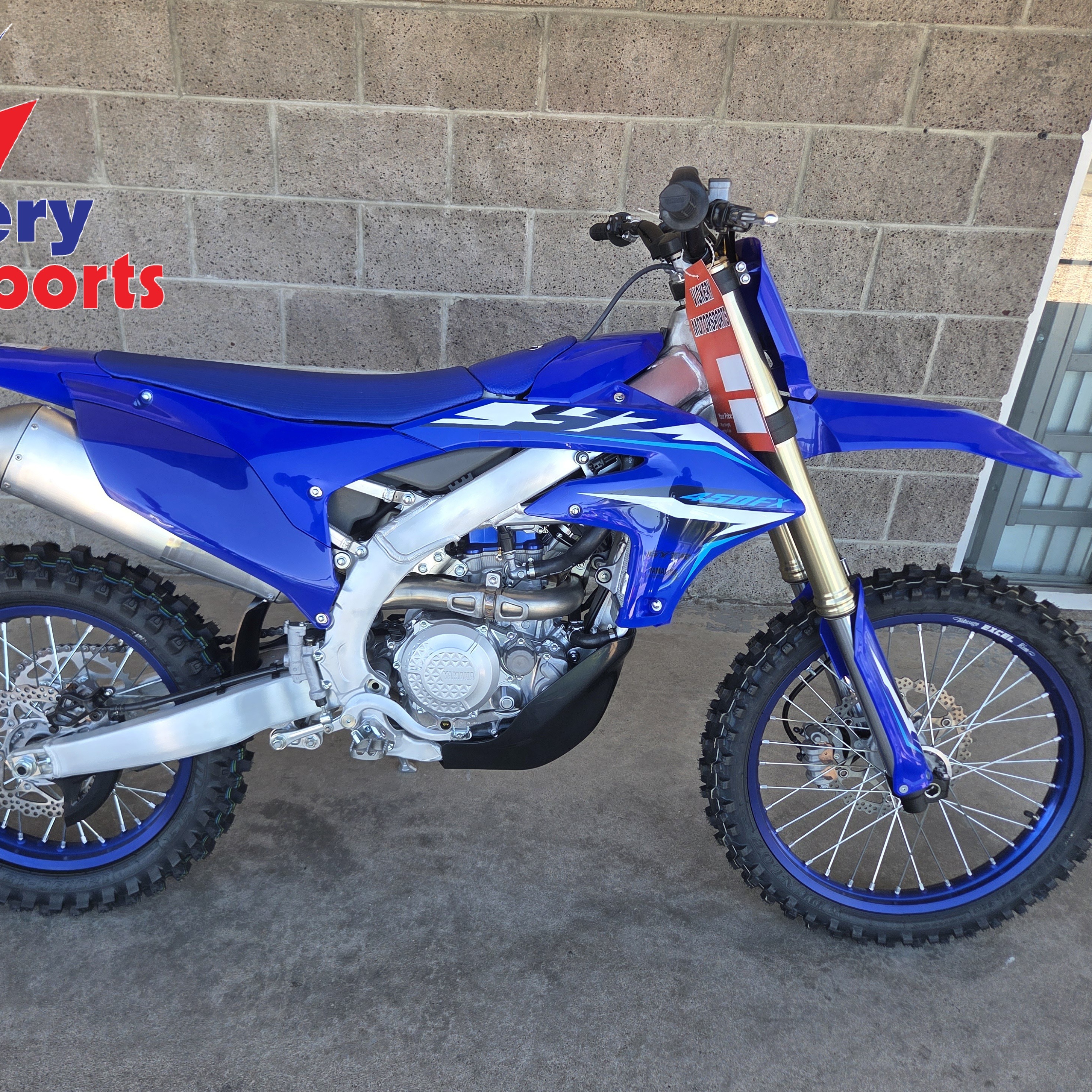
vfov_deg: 57.3
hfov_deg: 57.0
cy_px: 533
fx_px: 999
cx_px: 450
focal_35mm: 28
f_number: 1.8
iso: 32
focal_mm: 5.4
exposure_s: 1/180
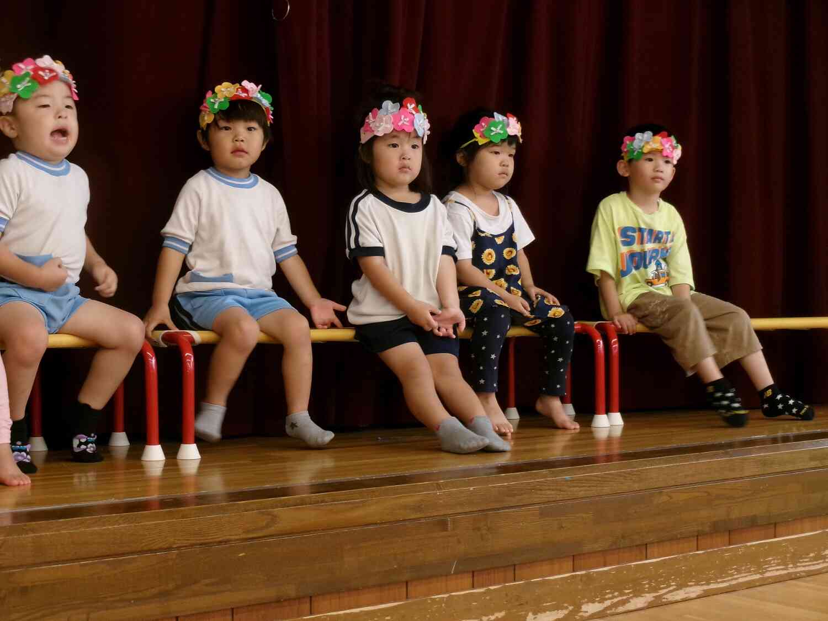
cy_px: 310
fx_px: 1531
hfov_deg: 30.3
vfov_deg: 22.9
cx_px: 414
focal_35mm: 64
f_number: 5.2
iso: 250
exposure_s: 1/34
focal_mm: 11.5
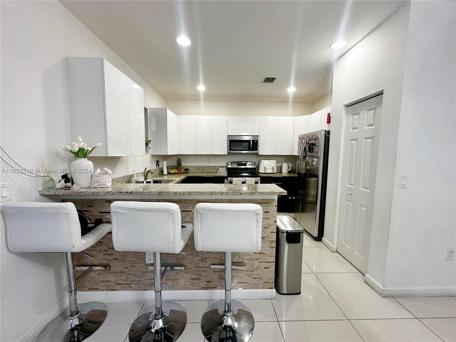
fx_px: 184
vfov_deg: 85.7
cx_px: 228
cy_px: 171
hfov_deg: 102.1
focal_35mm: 14
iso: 200
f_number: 2.2
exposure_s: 1/60
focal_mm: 2.22
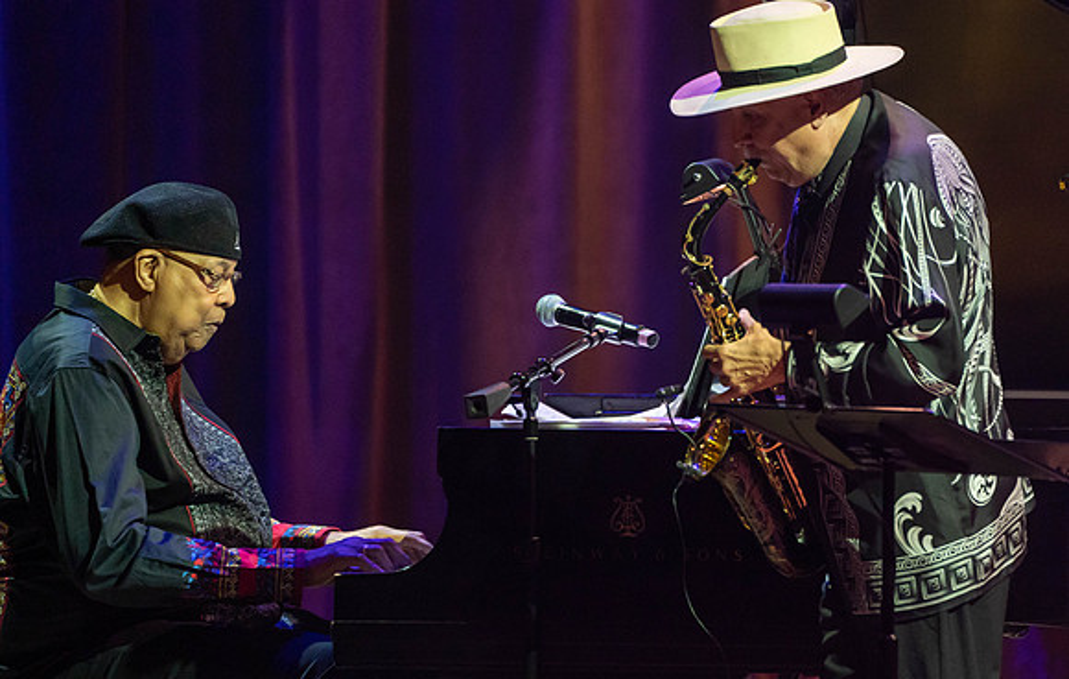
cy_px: 343
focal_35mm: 522
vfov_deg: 2.5
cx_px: 687
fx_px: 15275
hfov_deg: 4.0
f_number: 5.6
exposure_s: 1/250
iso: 3200
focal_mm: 400
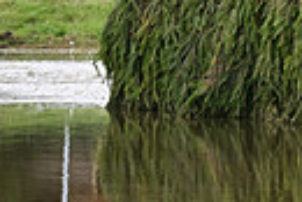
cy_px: -201
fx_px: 4107
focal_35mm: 489
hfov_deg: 4.1
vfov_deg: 2.8
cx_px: 660
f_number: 4.5
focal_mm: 110
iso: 500
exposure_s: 1/1250
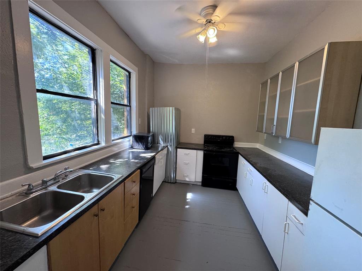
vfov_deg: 85.7
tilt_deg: -7.5
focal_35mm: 14
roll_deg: -2.3
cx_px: 181
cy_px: 136
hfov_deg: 102.1
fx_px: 146
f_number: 2.2
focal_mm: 2.22
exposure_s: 1/120
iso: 250
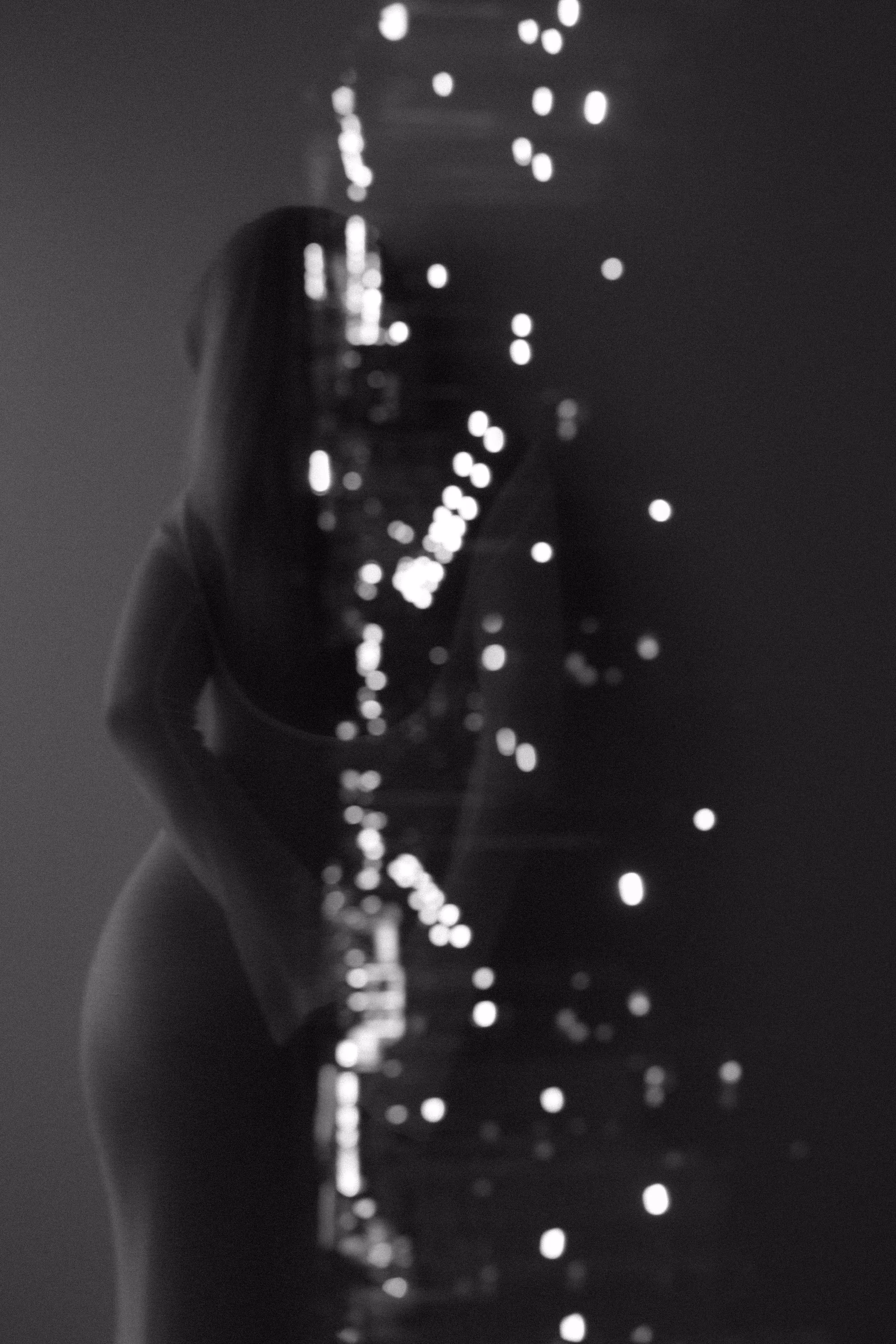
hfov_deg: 25.1
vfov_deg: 36.9
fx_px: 2016
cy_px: 672
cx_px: 448
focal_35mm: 54
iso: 800
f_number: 5
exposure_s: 1/80
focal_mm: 54
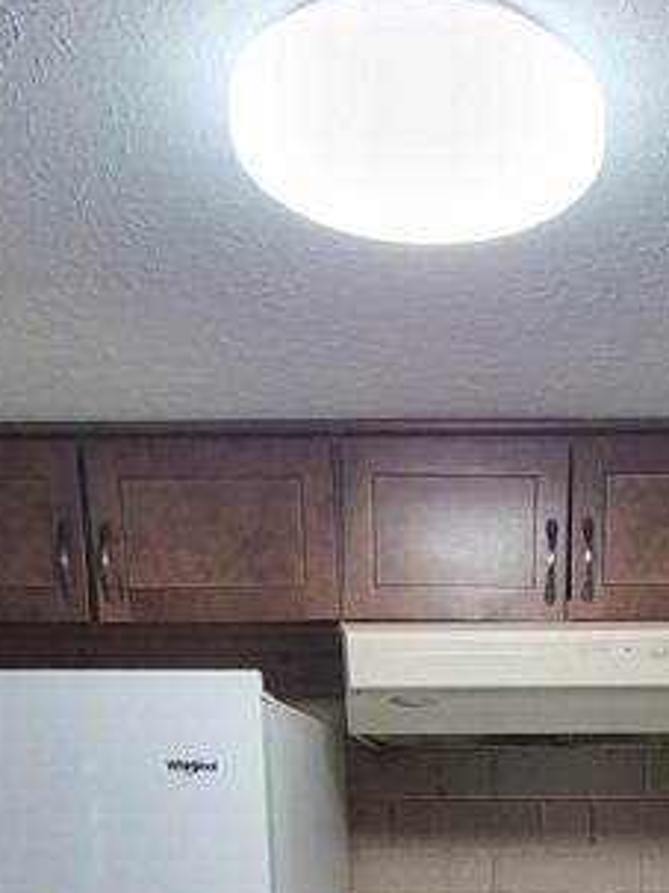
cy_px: 1120
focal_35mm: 44
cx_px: 498
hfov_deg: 32.3
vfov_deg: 33.3
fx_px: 1135
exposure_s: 1/60
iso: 250
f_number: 2.2
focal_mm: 1.74
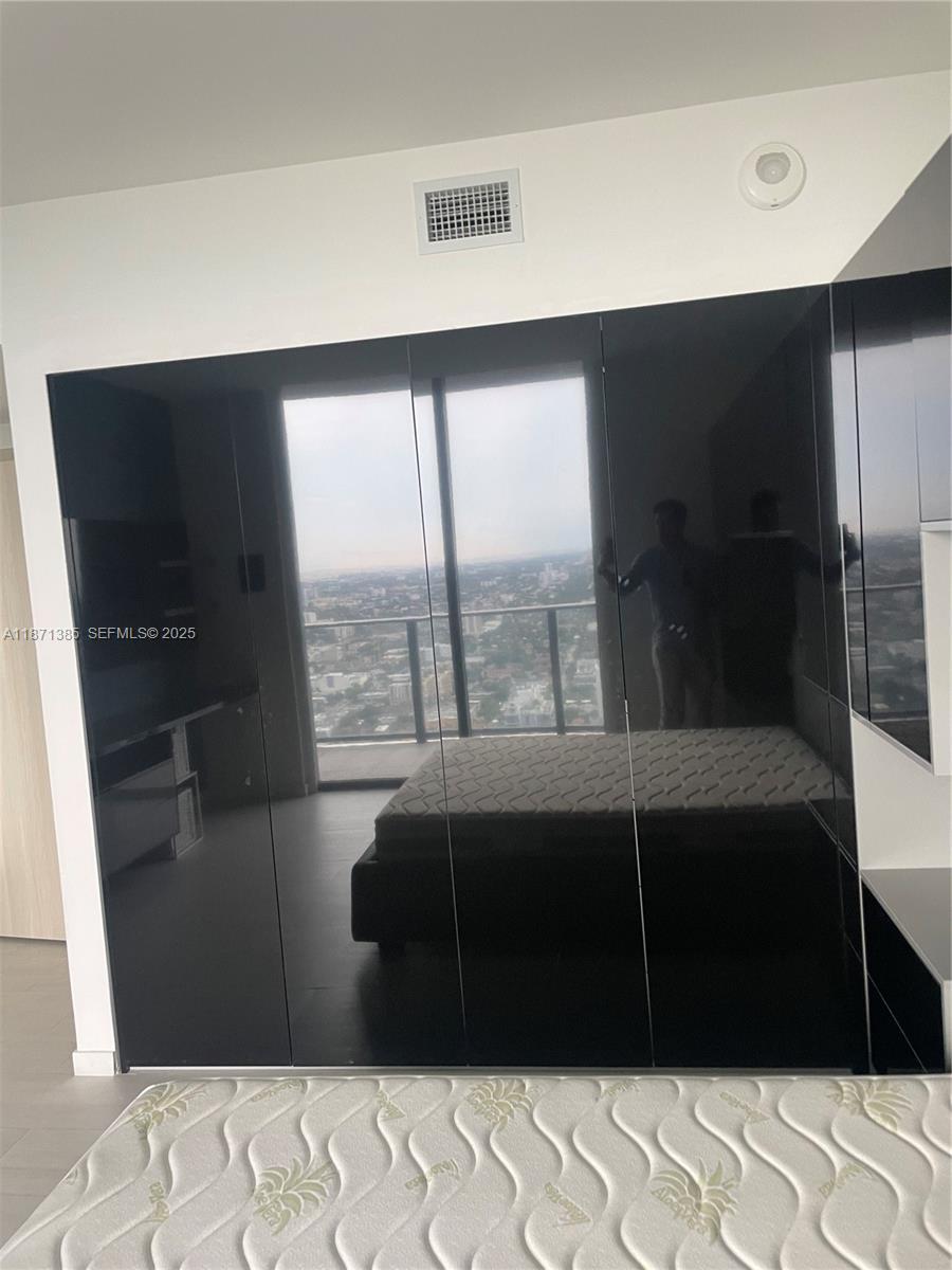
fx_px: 953
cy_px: 635
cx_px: 476
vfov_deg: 67.3
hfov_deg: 53.1
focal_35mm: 26
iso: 125
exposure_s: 1/65
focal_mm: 4.2
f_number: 1.6
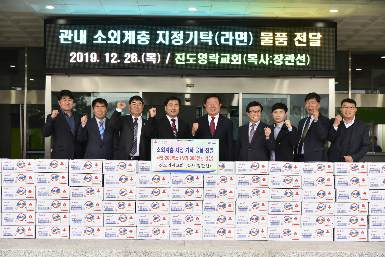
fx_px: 695
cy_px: 128
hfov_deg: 31.0
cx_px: 192
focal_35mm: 65
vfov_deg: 20.9
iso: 800
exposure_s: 1/125
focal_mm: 65
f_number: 5.6
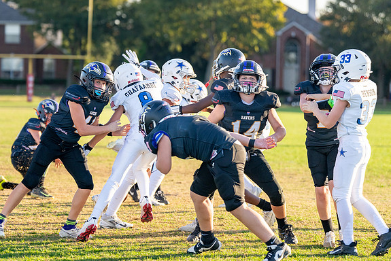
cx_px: 150
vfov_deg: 8.5
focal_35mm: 161
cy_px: 86
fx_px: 1749
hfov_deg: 12.7
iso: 320
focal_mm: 117
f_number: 2.8
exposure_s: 1/2000
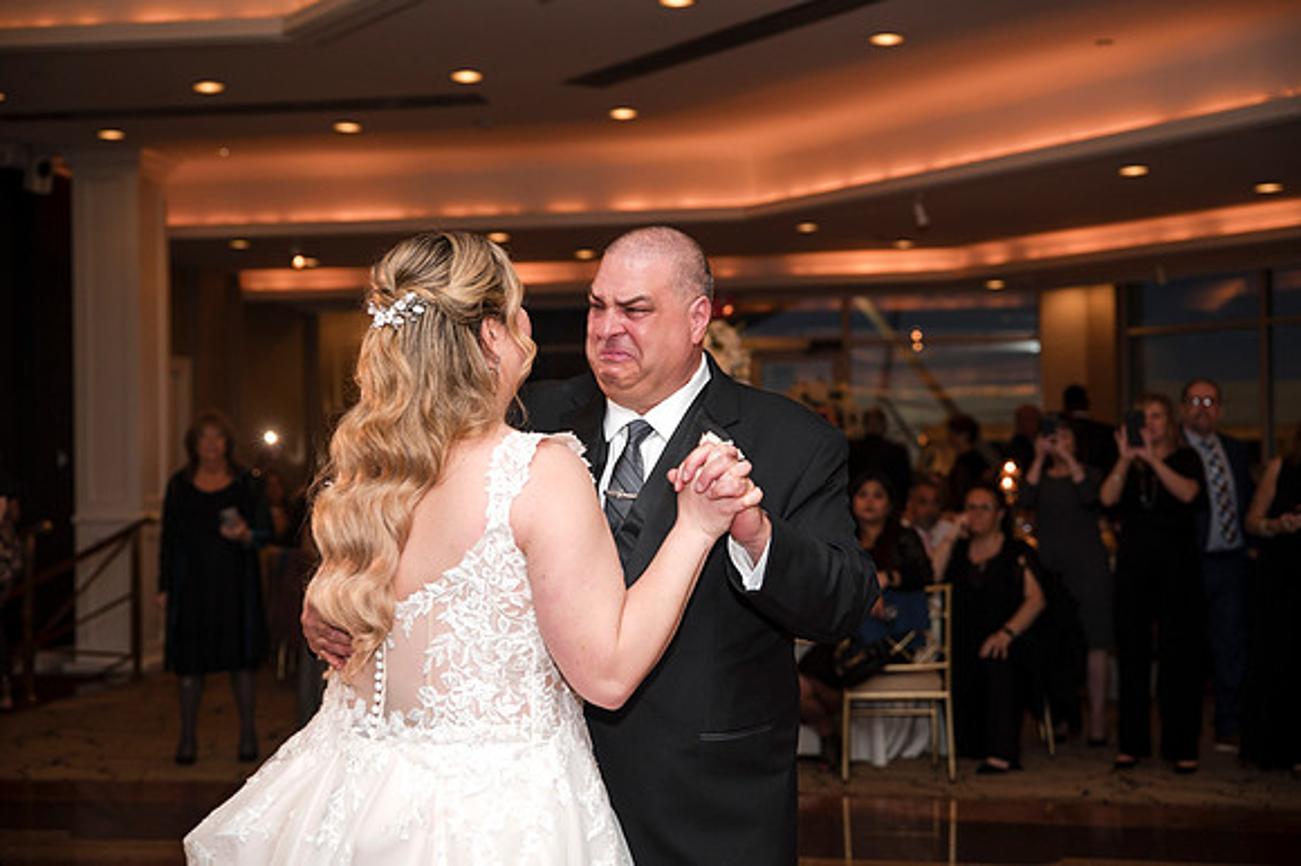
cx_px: 650
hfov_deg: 36.4
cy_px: 433
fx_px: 1981
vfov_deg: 24.7
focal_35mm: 55
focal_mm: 52
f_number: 2.8
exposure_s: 1/60
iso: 800
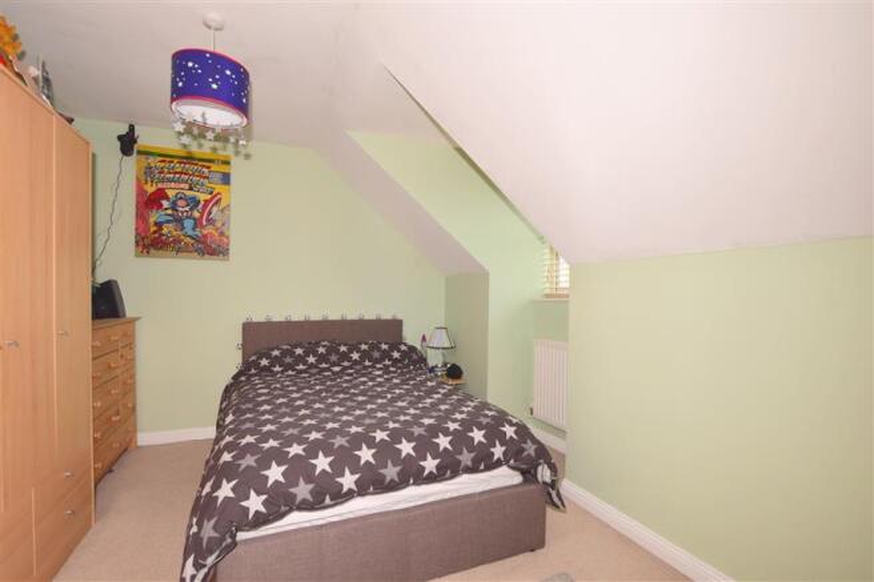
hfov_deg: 100.4
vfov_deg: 77.3
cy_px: 291
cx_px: 437
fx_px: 364
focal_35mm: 15
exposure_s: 1/160
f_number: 6.3
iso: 200
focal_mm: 10
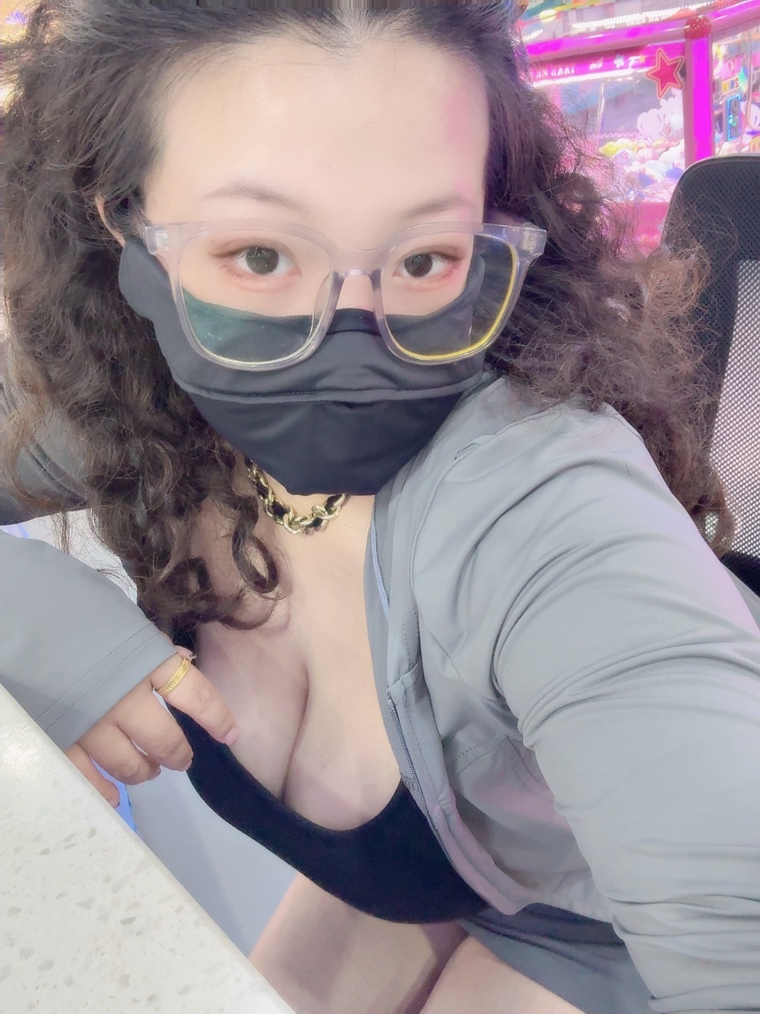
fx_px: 878
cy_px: 507
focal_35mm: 30
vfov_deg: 60.0
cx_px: 380
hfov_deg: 46.8
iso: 400
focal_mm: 2.69
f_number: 1.9
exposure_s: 1/25
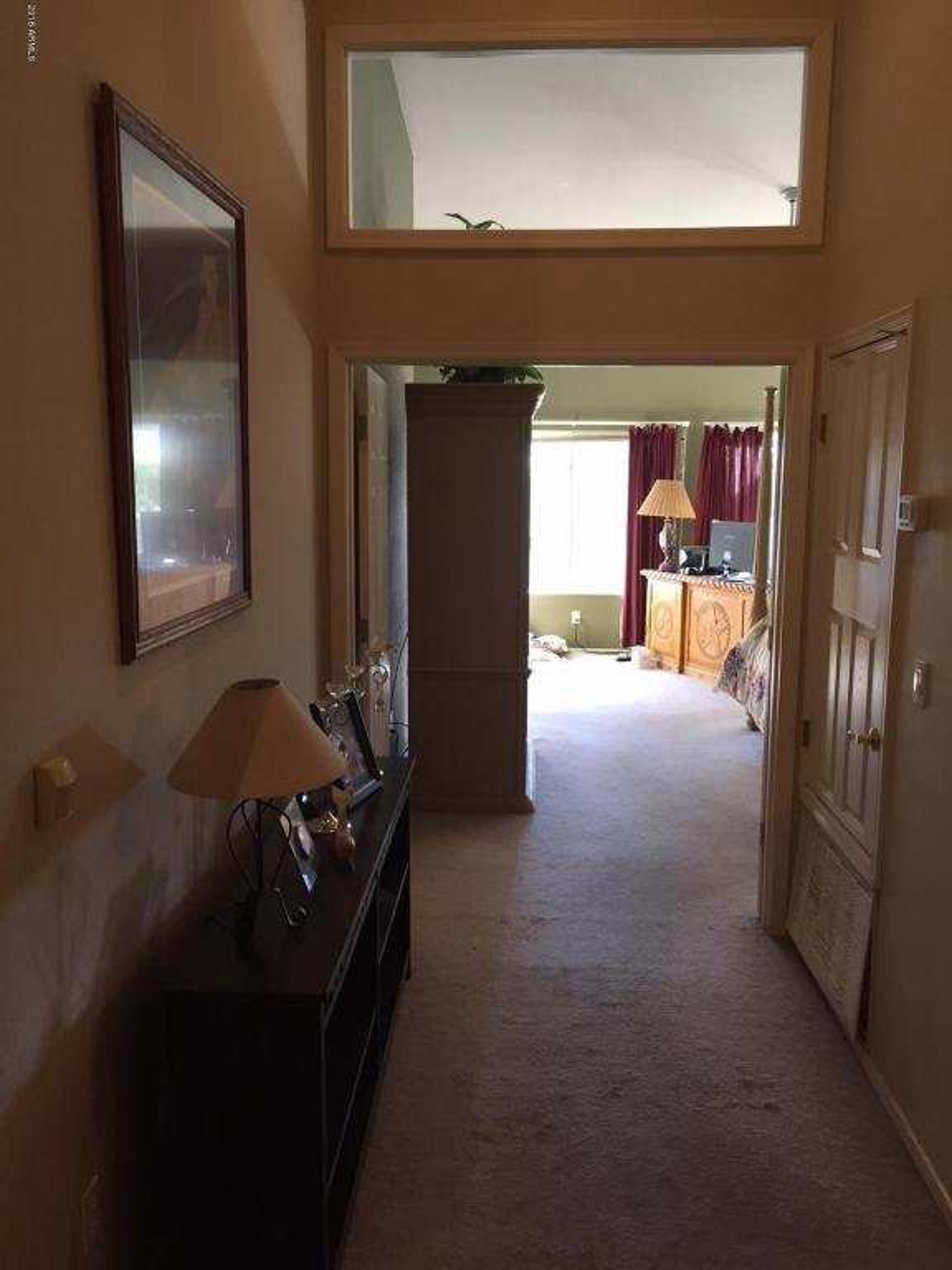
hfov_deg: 48.2
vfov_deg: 61.7
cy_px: 635
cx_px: 476
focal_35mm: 29
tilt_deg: -7.5
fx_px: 1063
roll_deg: +0.3
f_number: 2.2
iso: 80
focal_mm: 4.15
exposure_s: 1/30
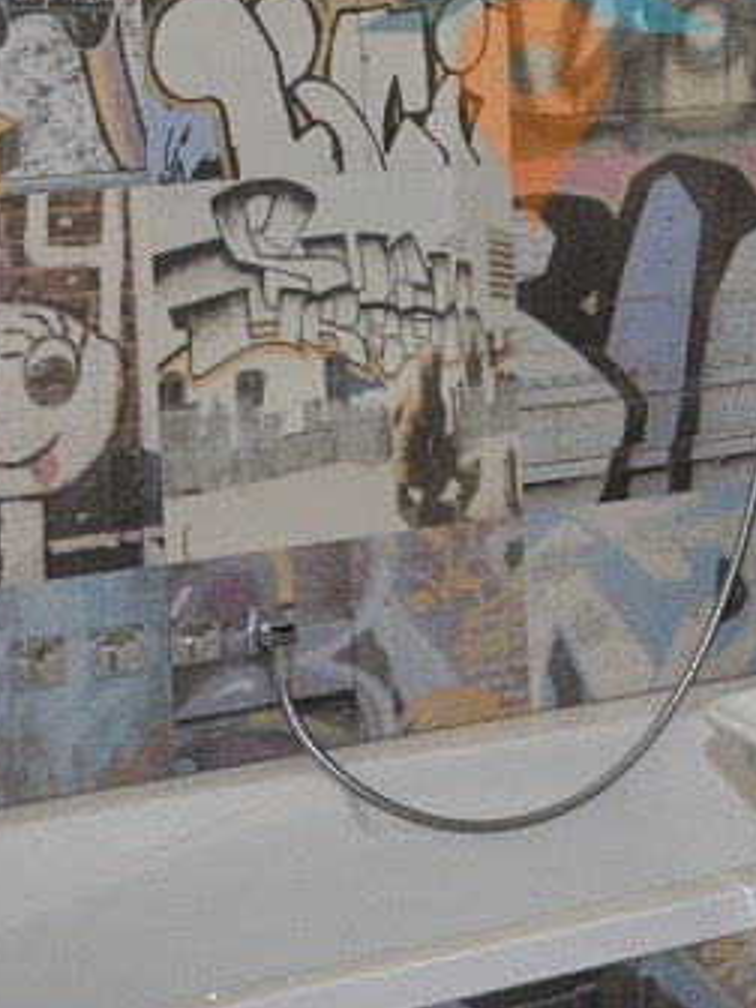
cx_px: 1095
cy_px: 94
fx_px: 2708
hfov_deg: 14.9
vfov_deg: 20.6
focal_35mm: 93
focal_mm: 22
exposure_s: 1/60
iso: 500
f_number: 4
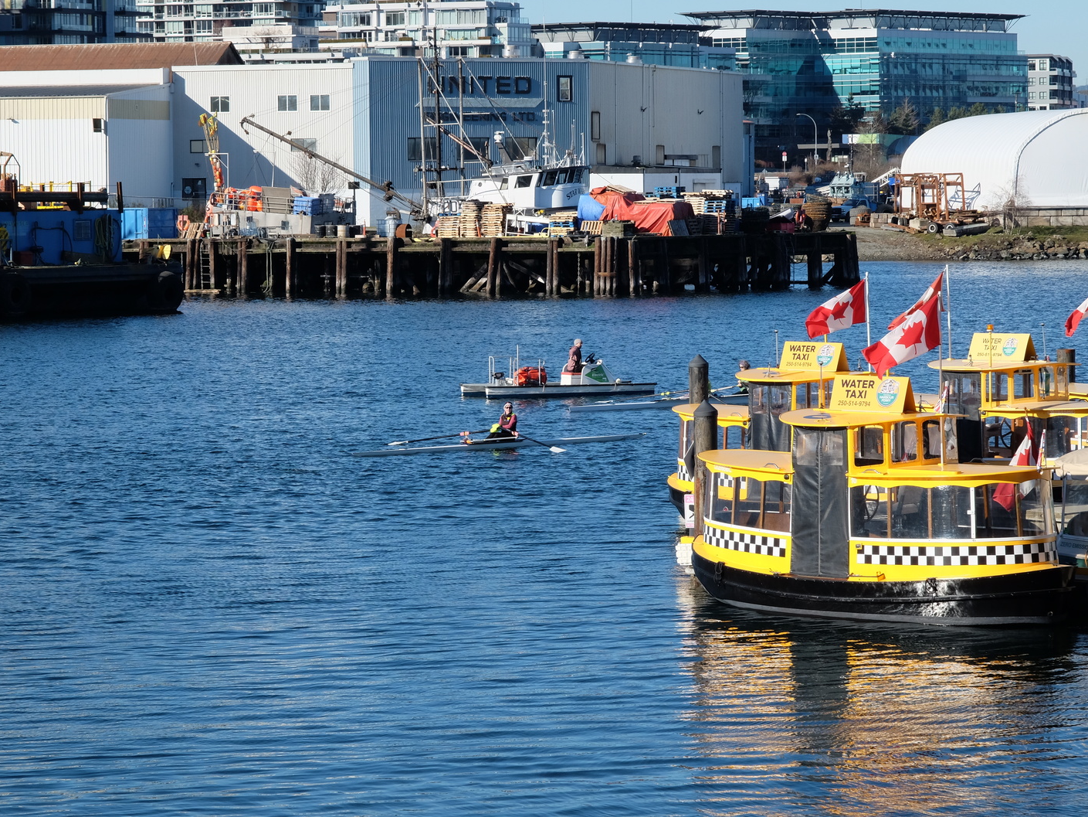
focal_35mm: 131
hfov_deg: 15.1
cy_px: 410
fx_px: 4118
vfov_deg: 11.3
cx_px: 510
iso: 400
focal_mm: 80
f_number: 10
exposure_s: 1/350
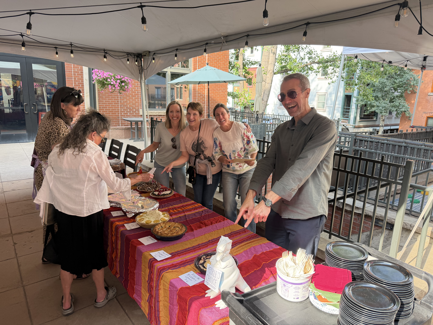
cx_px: 216
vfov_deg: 56.8
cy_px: 162
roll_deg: -1.2
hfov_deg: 71.6
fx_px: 300
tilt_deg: -12.0
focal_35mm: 24
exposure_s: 1/307
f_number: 1.78
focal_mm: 6.76
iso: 100
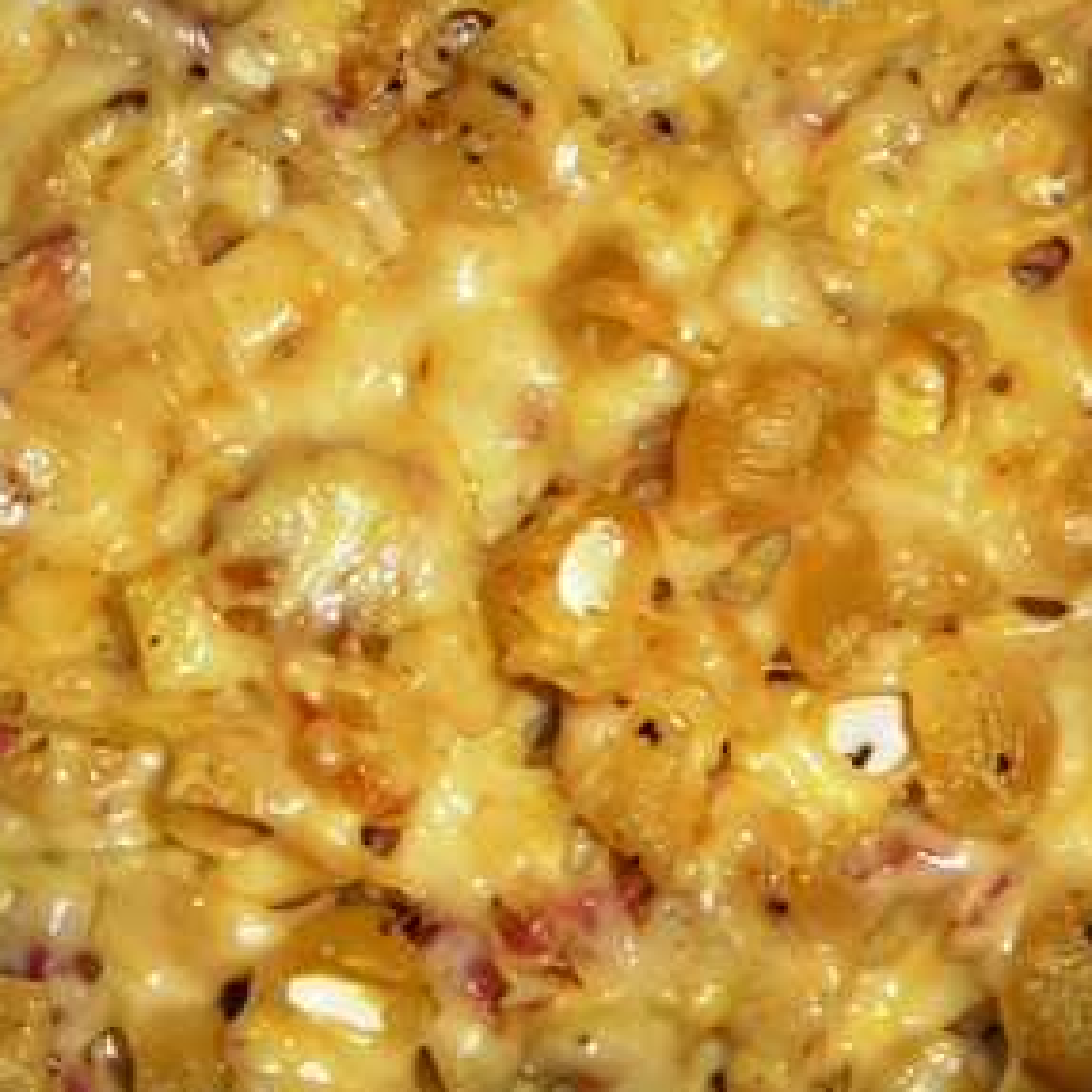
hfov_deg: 25.4
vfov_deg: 25.6
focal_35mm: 67
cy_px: 388
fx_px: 2391
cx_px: 274
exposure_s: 1/30
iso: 100
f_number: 3.6
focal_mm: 5.6
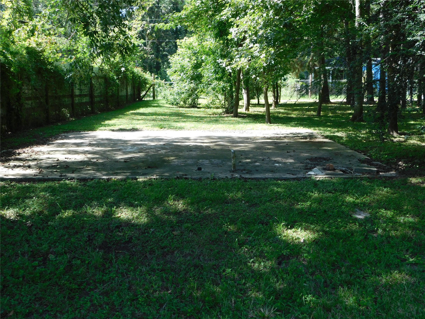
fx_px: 491
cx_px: 212
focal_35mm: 40
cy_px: 160
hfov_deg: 46.8
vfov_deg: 36.0
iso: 125
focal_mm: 7.1
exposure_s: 1/160
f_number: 3.6
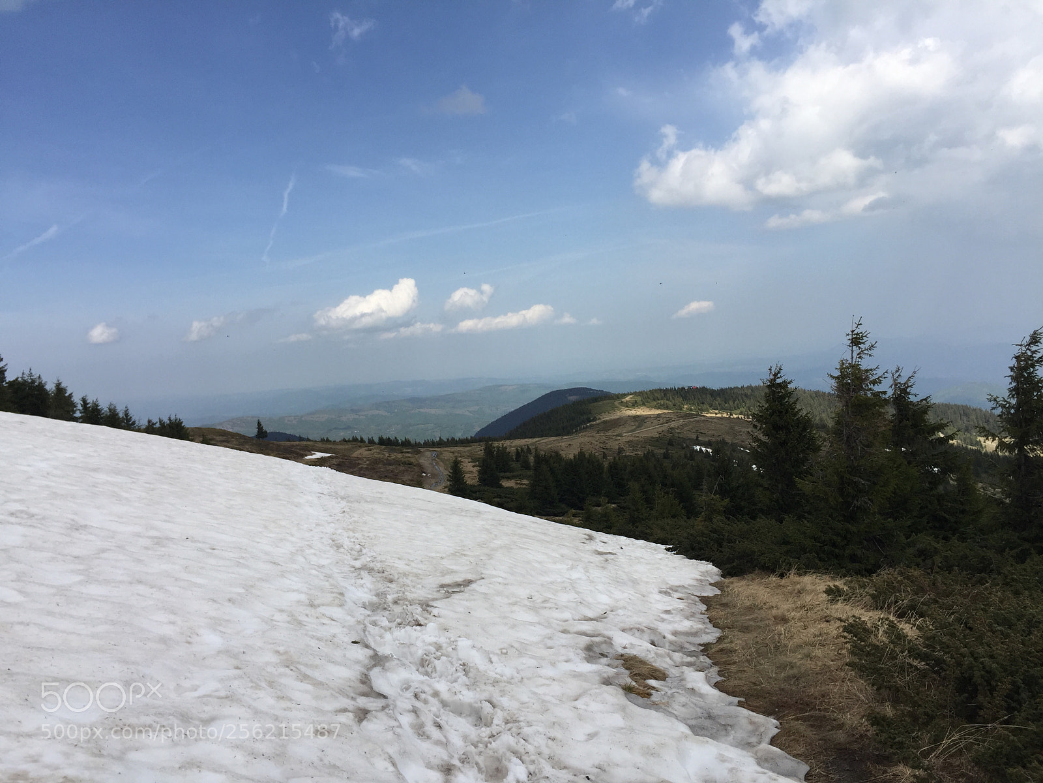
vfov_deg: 48.2
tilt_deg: -3.6
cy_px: 392
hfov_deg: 61.7
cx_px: 522
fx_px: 874
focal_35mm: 29
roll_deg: +3.8
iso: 32
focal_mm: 4.15
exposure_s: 1/2639
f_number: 2.2
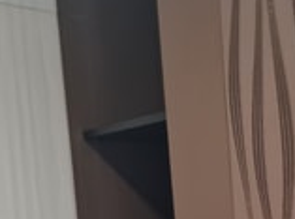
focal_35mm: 83
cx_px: 378
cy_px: 306
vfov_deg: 16.5
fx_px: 706
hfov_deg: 21.5
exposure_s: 1/50
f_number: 1.8
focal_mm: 5.4
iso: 250
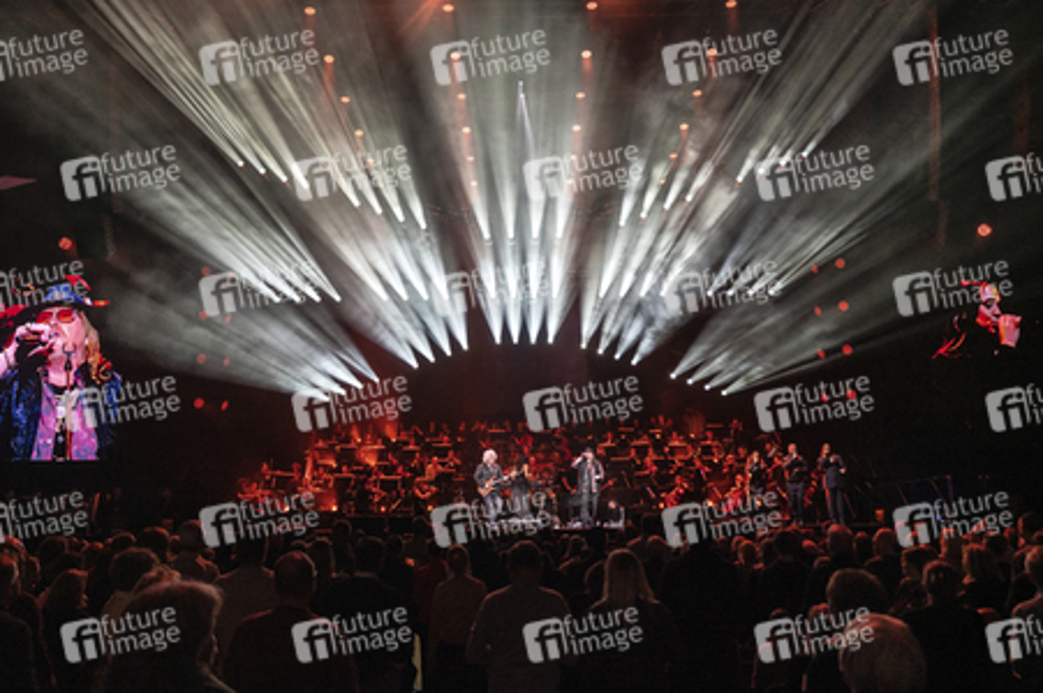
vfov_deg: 43.5
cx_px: 522
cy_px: 346
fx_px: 869
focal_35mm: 30
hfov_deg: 62.0
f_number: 4.5
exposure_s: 1/320
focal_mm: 30
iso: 2500
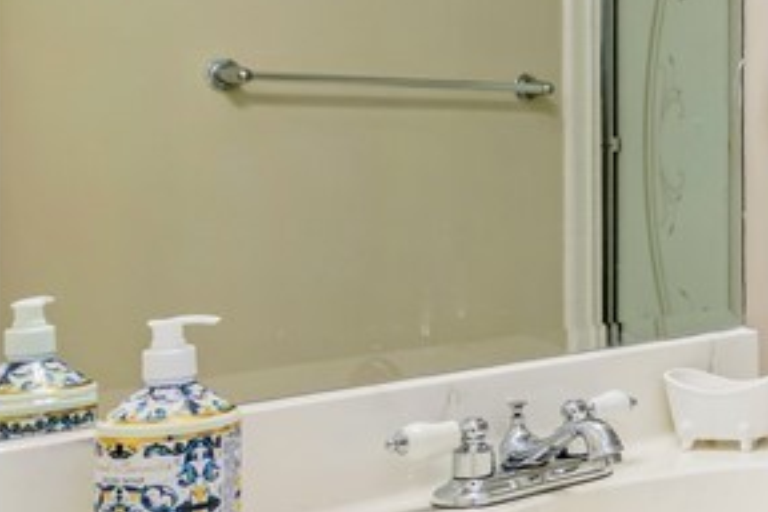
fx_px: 1365
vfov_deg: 21.1
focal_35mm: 64
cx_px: 1109
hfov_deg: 25.1
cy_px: 160
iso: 250
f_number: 5
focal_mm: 17
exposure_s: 1/13
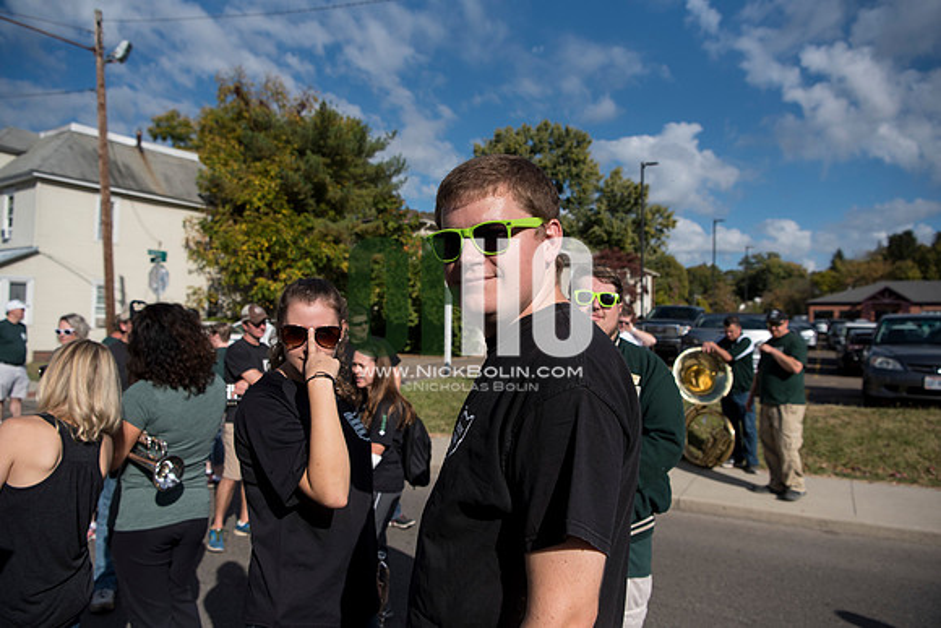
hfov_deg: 73.7
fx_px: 627
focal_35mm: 24
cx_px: 470
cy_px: 314
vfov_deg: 53.2
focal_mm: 24
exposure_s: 1/3200
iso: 250
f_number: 4.5
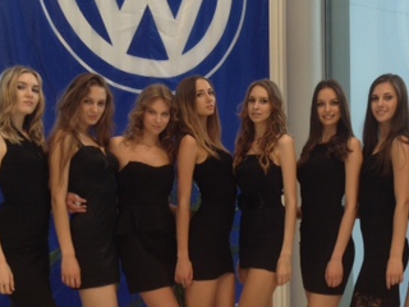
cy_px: 182
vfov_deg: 21.0
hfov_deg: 27.8
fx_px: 827
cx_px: 229
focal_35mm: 70
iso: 80
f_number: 2.4
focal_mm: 4.28
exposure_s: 1/60
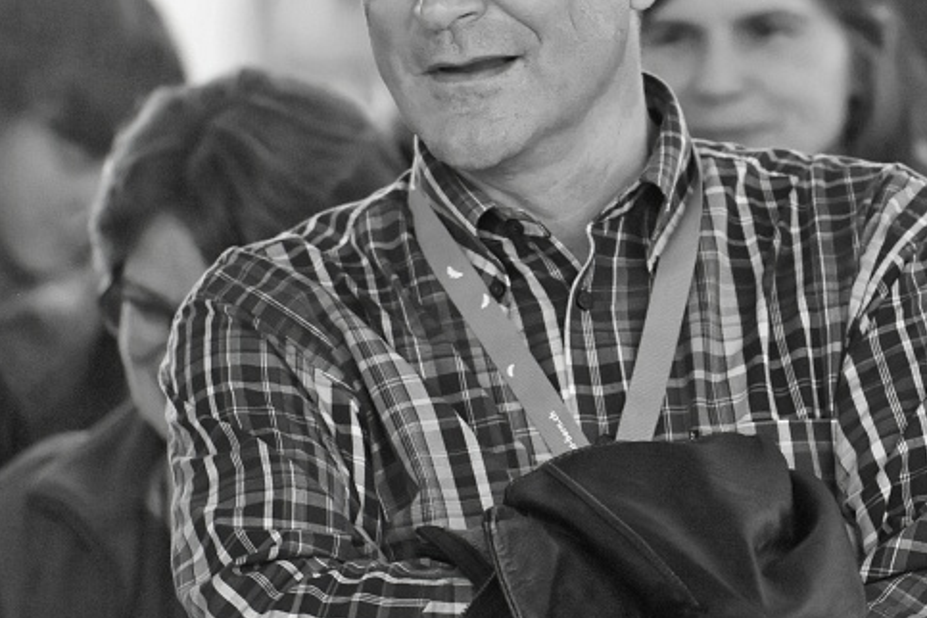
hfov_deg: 5.5
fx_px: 9604
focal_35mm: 373
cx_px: 813
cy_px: 205
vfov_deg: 3.7
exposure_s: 1/60
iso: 6400
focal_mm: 200
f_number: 4
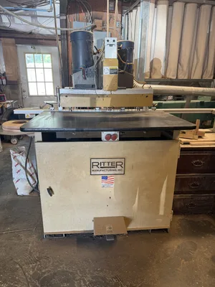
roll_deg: -1.4
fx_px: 199
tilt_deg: -18.2
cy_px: 144
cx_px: 108
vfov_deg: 71.6
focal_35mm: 24
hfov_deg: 56.8
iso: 125
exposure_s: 1/63
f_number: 1.78
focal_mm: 6.76
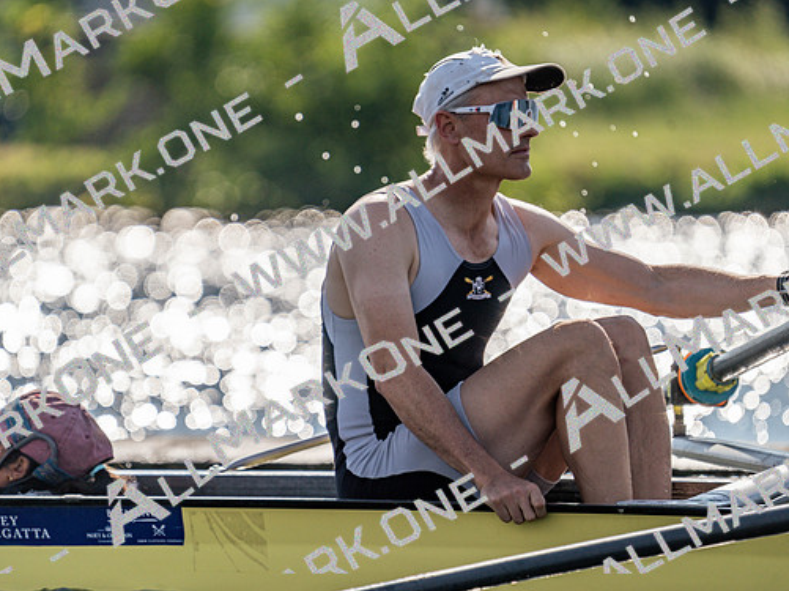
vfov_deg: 2.8
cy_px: 303
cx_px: 427
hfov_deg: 3.7
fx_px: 12208
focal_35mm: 536
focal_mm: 481
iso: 100
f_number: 6.3
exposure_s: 1/1600
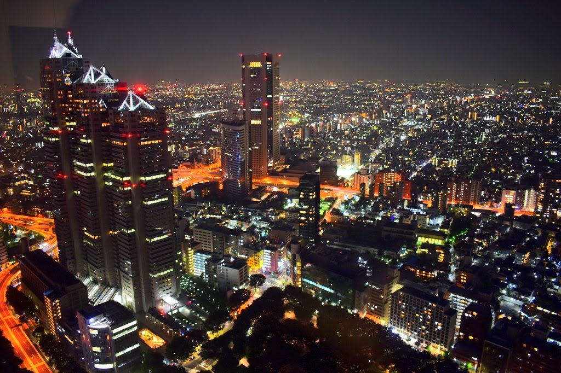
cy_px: 186
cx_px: 280
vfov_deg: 47.9
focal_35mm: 27
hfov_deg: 67.4
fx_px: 421
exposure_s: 1
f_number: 3.5
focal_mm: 18
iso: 320
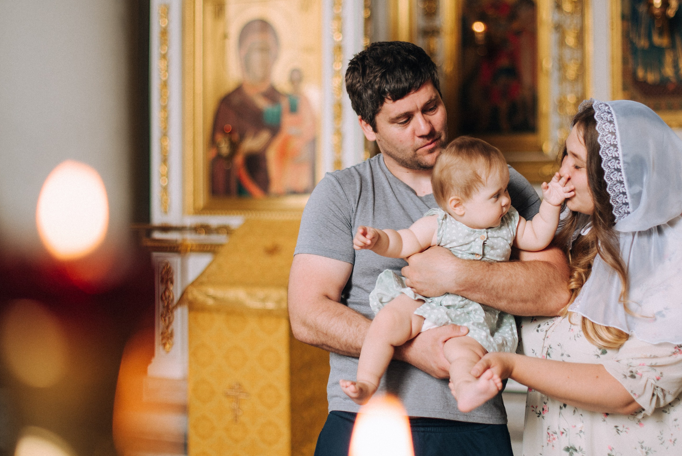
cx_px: 401
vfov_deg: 18.7
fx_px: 1383
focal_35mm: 73
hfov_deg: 27.6
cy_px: 209
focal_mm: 50
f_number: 1.8
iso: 250
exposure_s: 1/160
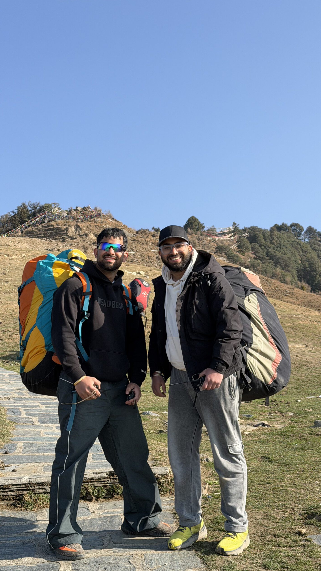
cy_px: 286
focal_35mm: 53
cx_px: 157
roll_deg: +1.8
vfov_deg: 39.2
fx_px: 802
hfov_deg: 22.6
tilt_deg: +12.9
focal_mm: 6.76
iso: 64
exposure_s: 1/2865
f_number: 1.78
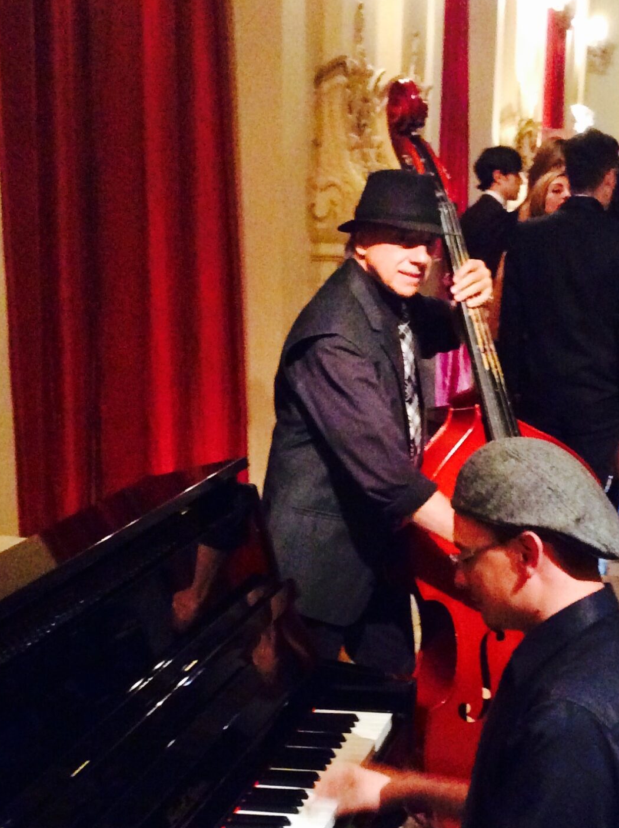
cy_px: 542
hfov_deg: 24.3
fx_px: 1434
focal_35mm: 60
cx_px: 365
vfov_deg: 32.0
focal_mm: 3.3
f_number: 2.4
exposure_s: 1/15
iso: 500
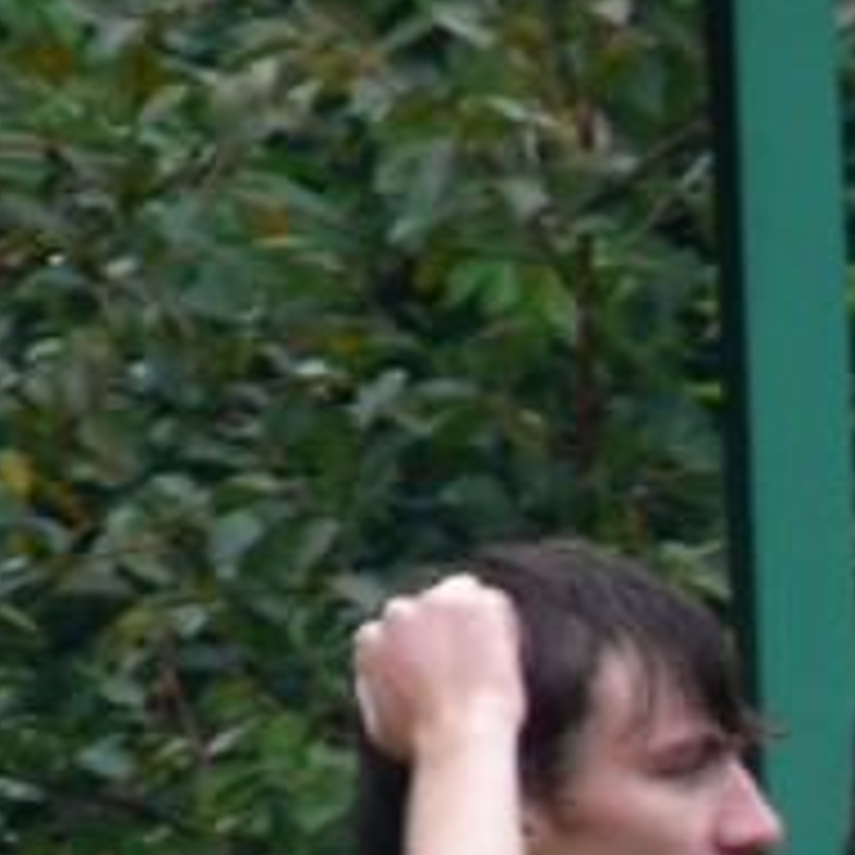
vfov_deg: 1.0
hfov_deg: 1.0
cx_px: 1188
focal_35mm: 1752
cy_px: 922
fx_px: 48959
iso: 100
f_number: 3.7
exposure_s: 1/40
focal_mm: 79.7
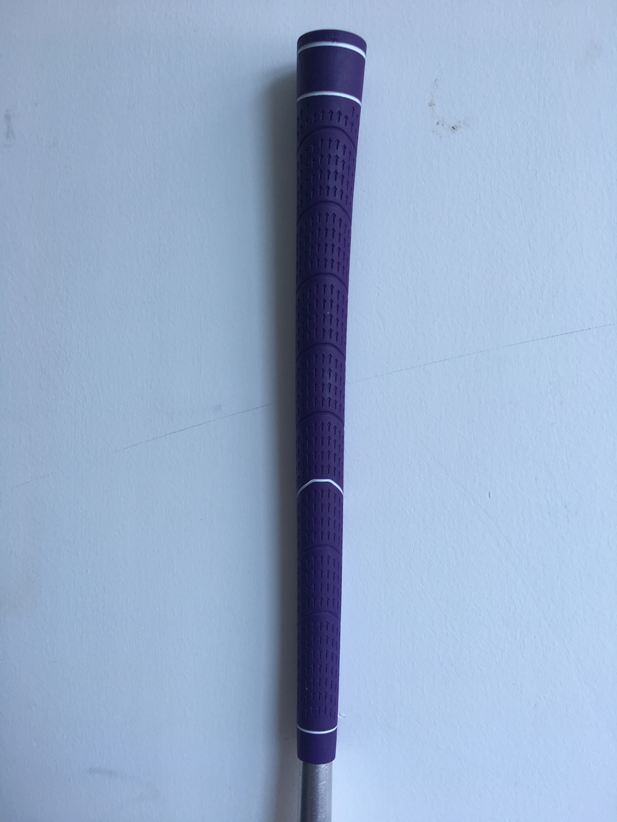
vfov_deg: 61.7
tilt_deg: -3.0
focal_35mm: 29
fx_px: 689
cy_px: 411
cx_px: 308
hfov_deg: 48.2
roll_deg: -2.0
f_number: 2.2
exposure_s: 1/50
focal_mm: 4.15
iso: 25
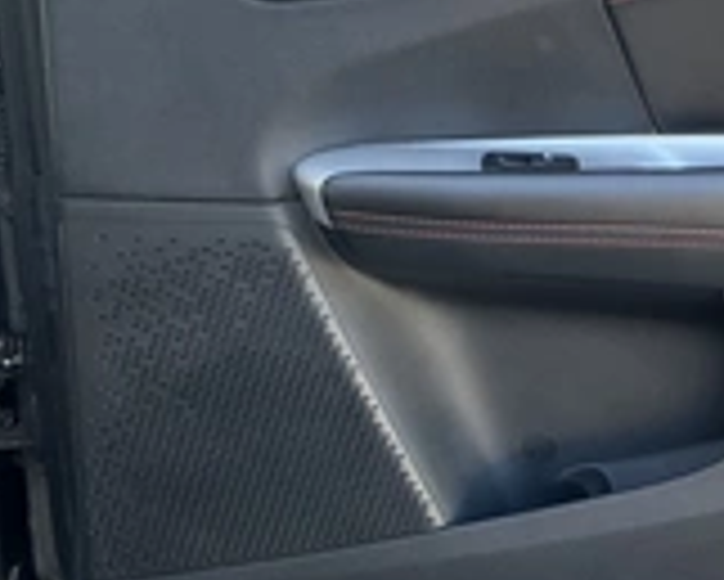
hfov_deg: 26.8
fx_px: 1458
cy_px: 274
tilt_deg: -19.0
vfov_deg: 22.5
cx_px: 670
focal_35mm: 68
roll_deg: -2.1
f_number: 1.8
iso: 40
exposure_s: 1/122
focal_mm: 3
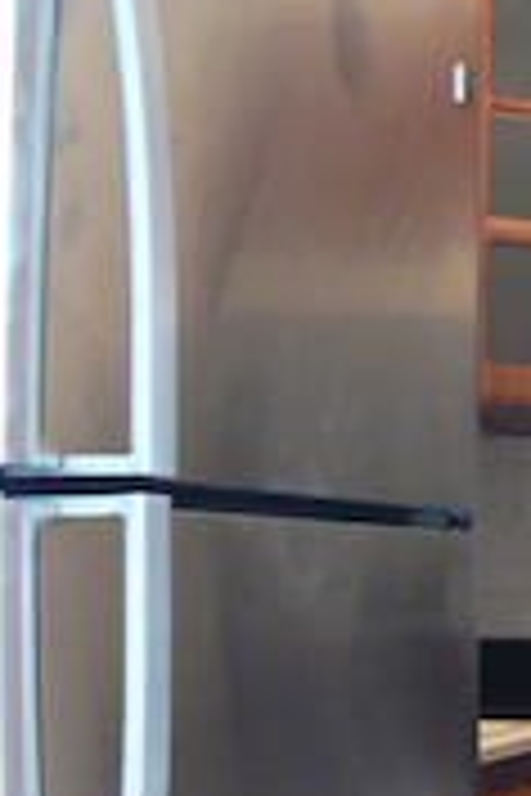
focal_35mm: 76
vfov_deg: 26.5
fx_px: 1681
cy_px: 535
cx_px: 729
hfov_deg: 16.7
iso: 200
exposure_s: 1/6
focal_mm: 6
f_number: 2.8
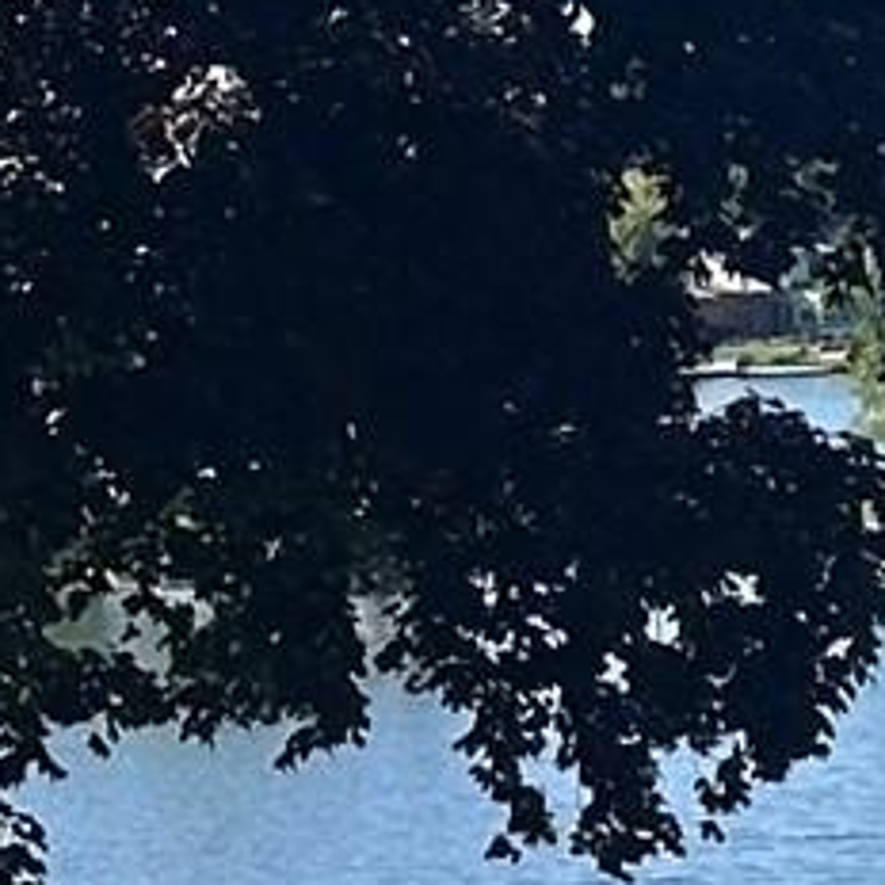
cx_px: 2727
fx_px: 10818
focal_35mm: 374
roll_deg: +1.8
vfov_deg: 4.7
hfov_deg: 4.5
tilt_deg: -0.4
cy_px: 622
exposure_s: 1/3731
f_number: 1.78
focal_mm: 6.86
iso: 64
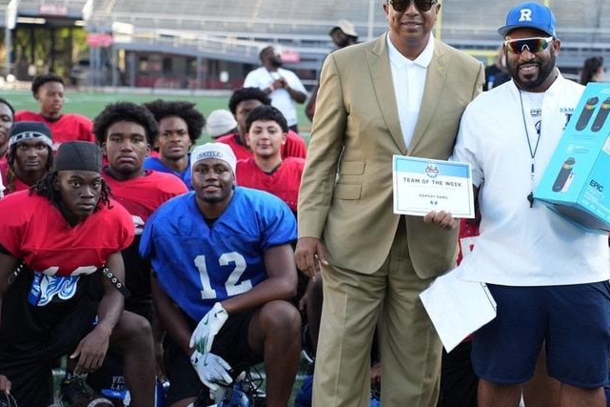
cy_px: 234
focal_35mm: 117
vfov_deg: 11.7
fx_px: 1982
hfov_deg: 17.4
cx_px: 426
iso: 100
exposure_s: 1/80
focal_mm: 75
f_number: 4
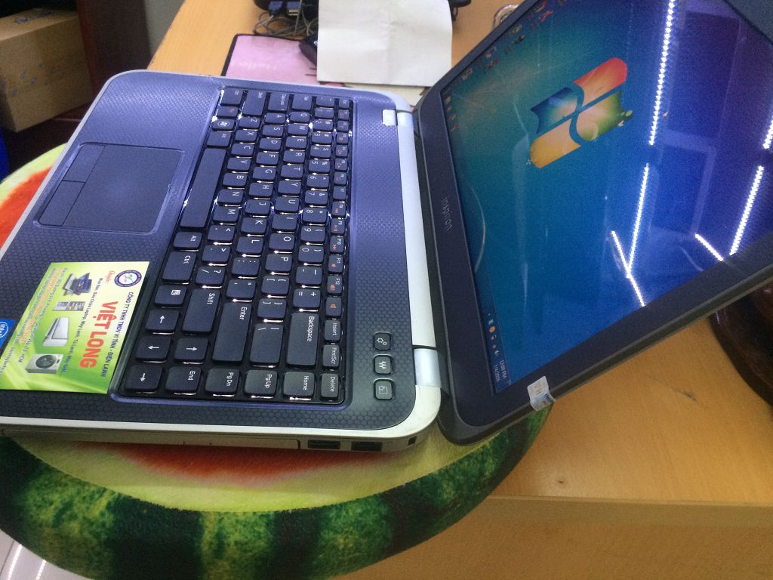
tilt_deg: -42.5
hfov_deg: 61.7
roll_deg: -6.3
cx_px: 386
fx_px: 648
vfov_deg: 48.2
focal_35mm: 29
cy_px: 290
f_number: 2.2
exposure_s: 1/33
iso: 200
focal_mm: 4.15
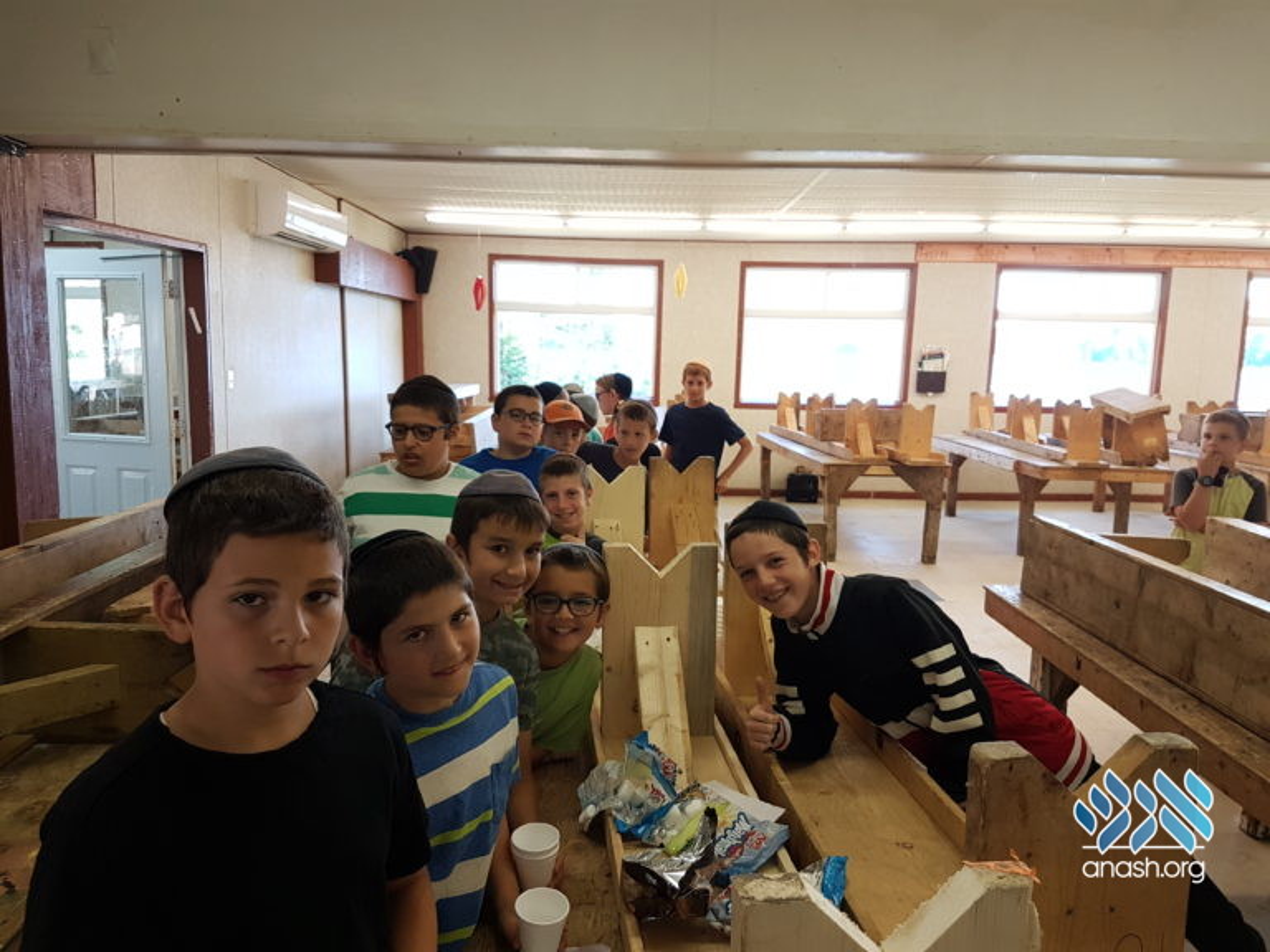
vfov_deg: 53.1
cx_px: 635
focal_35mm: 26
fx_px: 954
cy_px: 476
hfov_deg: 67.3
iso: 80
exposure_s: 1/60
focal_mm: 4.2
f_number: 1.7
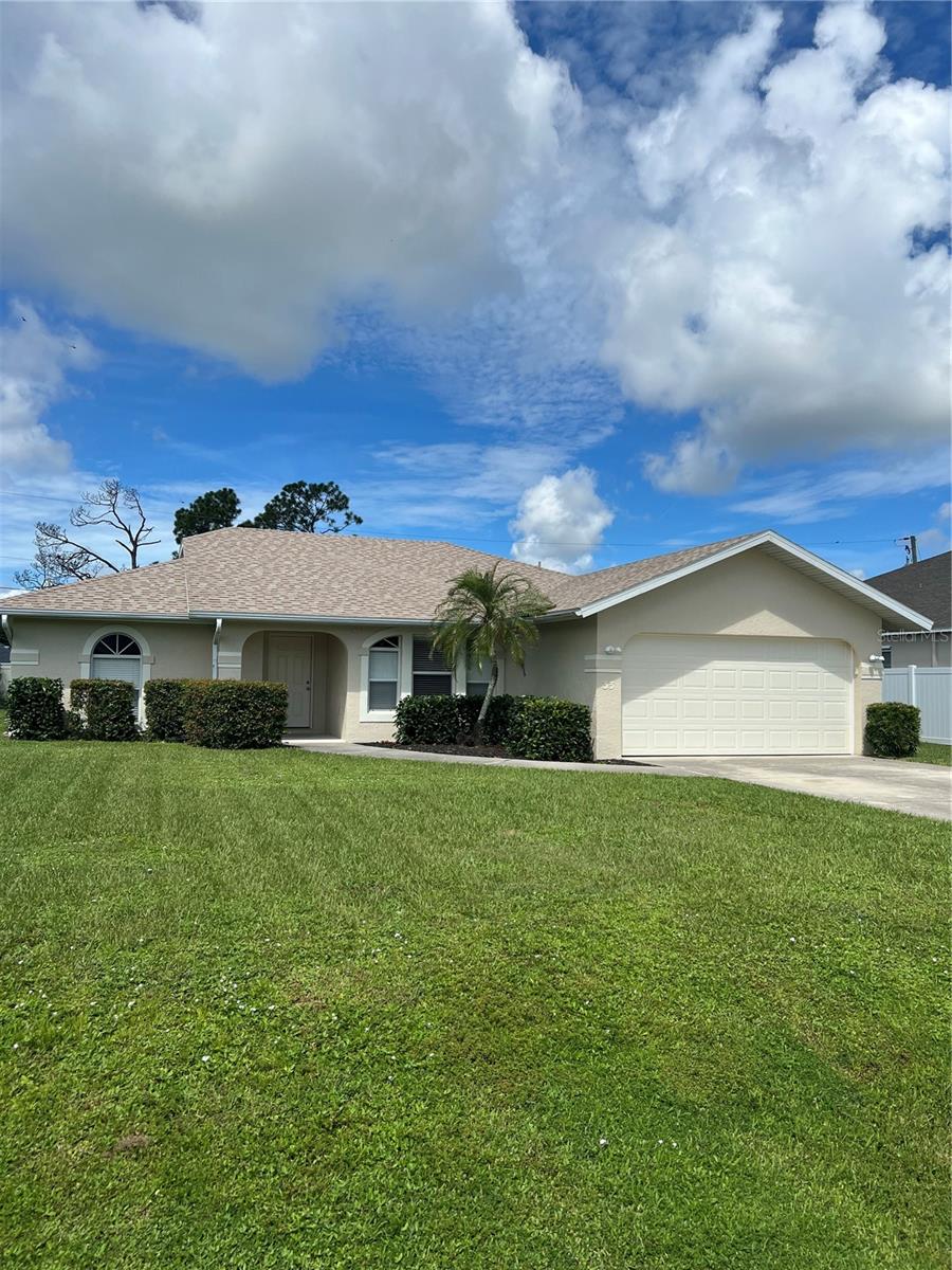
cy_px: 635
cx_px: 476
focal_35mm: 26
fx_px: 953
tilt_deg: +3.1
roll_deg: -0.8
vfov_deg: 67.3
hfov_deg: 53.1
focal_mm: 5.7
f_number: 1.5
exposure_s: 1/5882
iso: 50
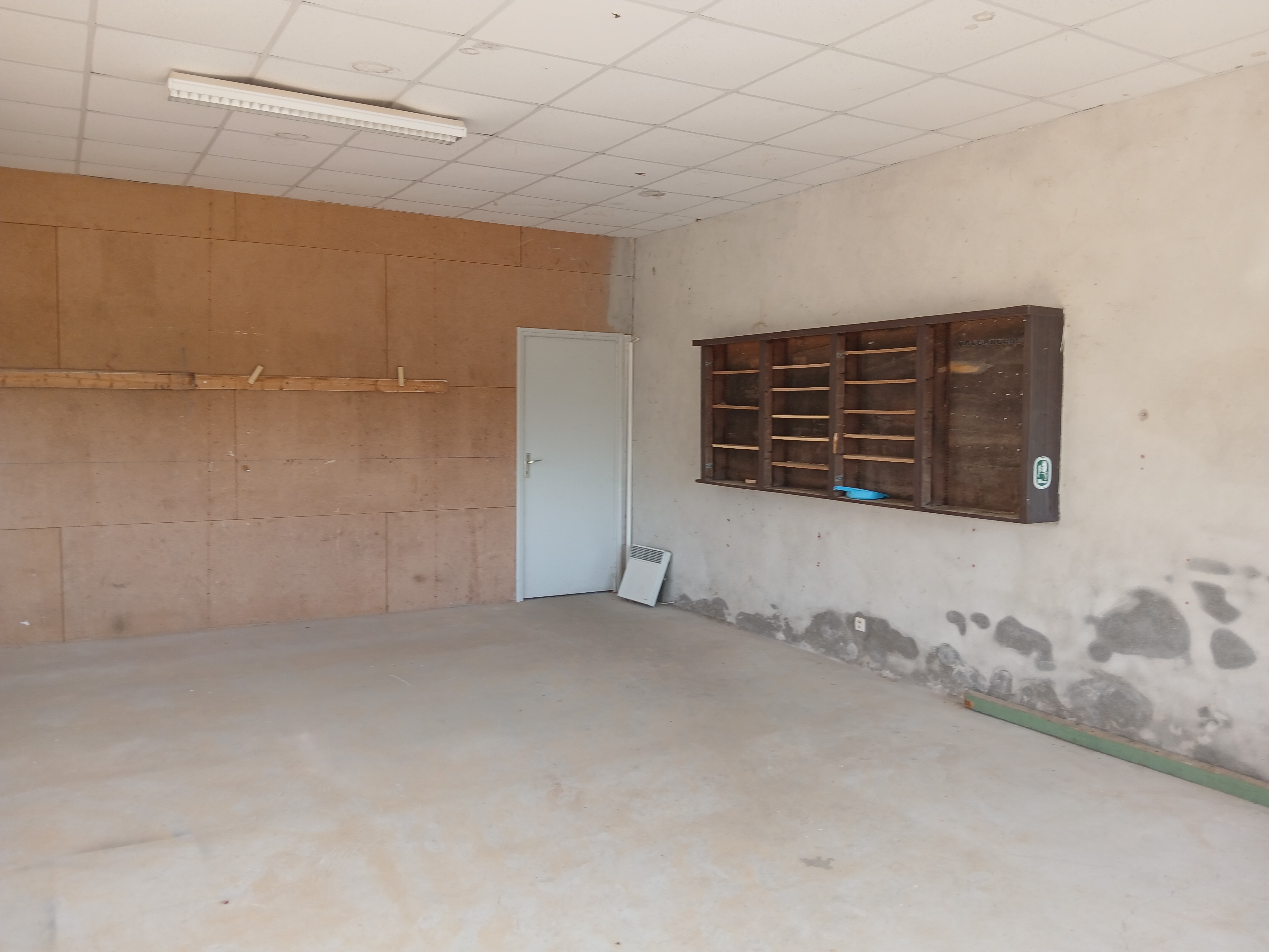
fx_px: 953
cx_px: 634
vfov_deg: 53.1
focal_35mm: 26
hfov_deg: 67.3
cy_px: 476
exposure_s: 1/50
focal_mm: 3.98
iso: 40
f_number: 1.8
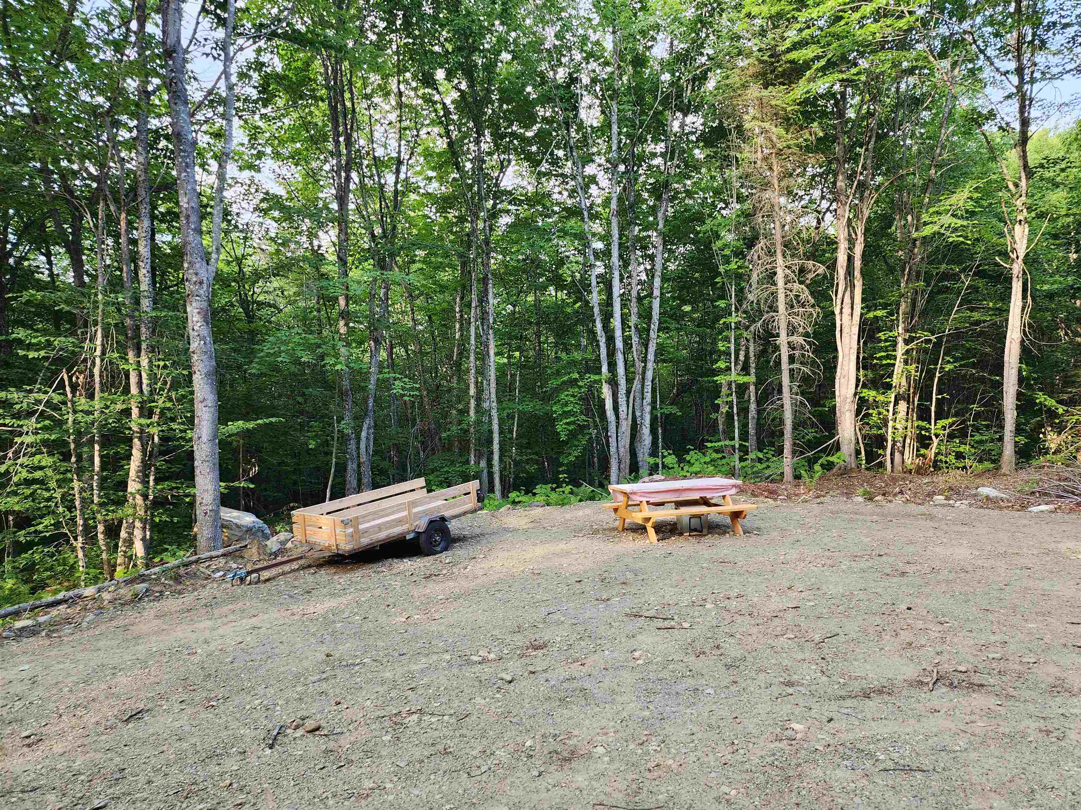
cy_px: 405
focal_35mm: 23
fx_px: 718
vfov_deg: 58.9
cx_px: 540
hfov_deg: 73.9
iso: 80
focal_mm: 6.4
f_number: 1.8
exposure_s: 1/180
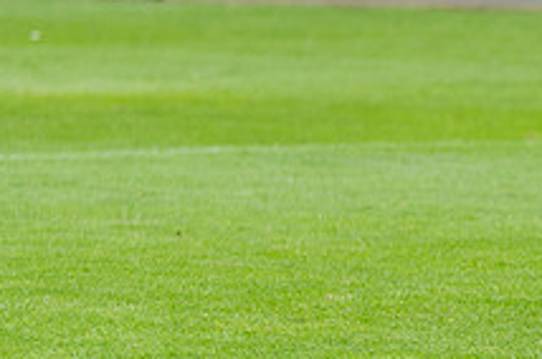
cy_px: 44
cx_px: 885
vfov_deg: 2.4
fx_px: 8644
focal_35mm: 575
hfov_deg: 3.6
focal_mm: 112
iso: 280
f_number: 3.2
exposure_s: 1/1250
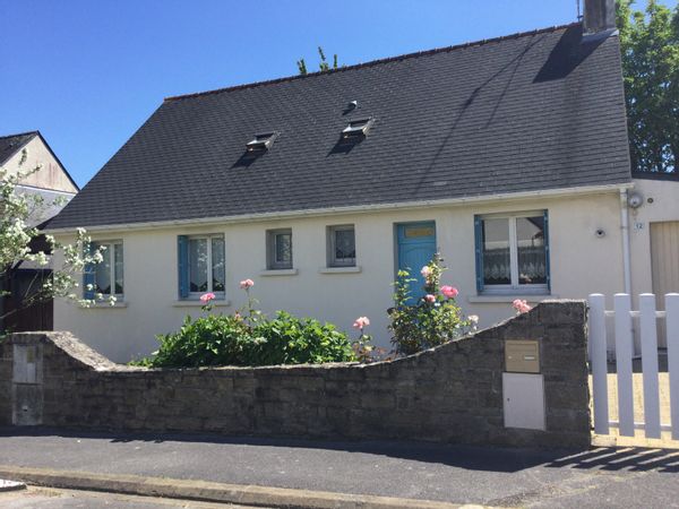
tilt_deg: +1.5
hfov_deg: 58.4
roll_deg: +0.4
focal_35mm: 31
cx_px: 340
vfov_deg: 45.4
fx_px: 608
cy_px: 254
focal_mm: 3.3
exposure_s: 1/916
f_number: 2.4
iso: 25
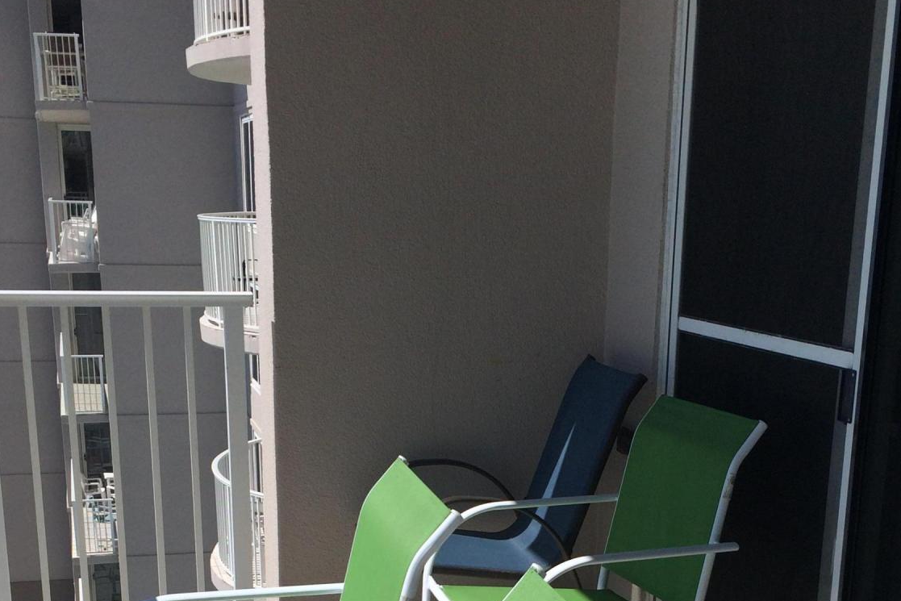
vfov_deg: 23.7
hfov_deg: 36.9
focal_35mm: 54
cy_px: 632
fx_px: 1352
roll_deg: -1.0
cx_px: 473
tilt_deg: -19.2
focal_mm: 4.15
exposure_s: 1/4566
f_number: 2.2
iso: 32
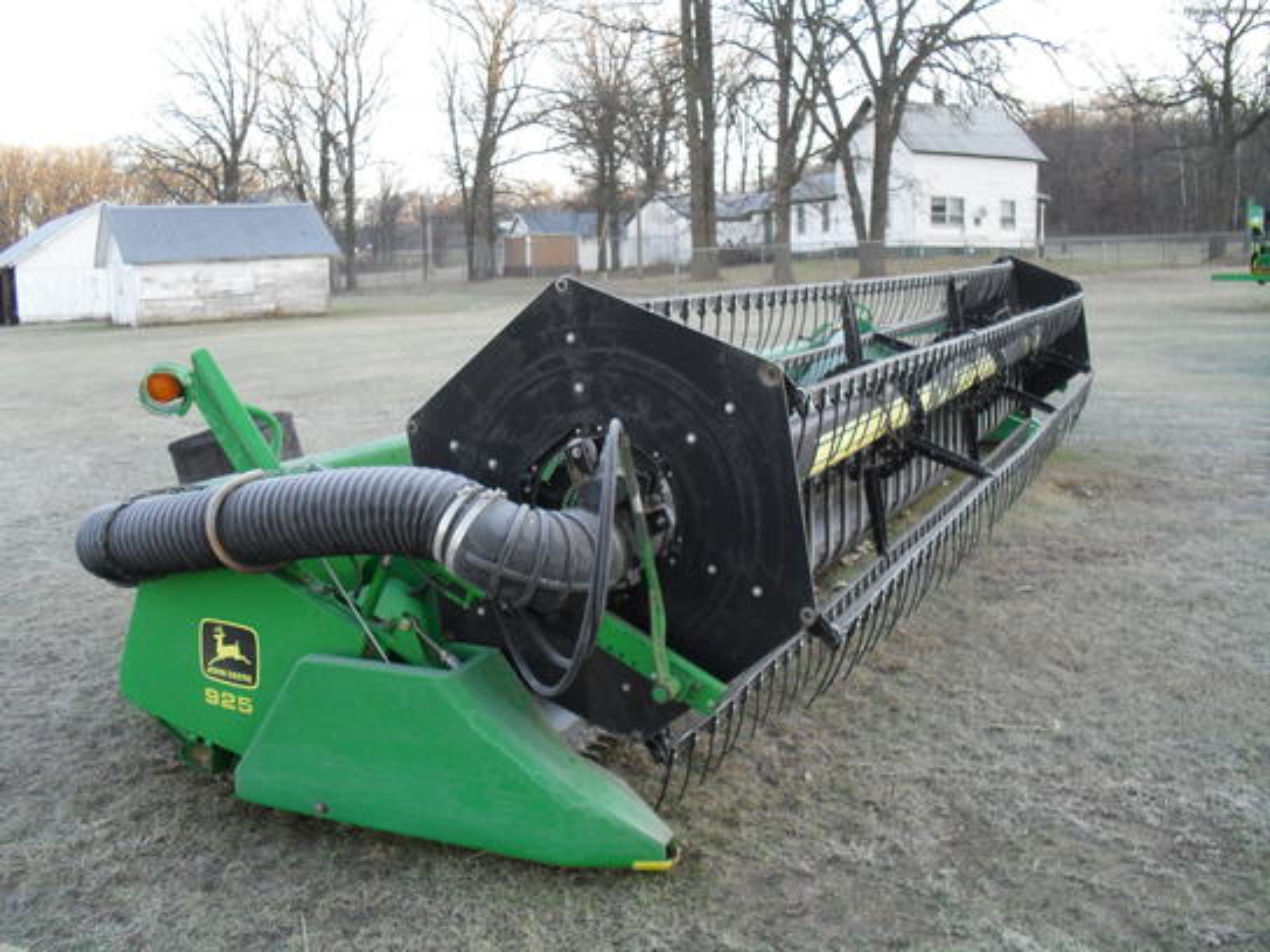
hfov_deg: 52.6
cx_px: 635
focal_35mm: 35
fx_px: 1284
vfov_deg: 40.7
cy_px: 476
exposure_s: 1/60
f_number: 3.2
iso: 100
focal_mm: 6.3
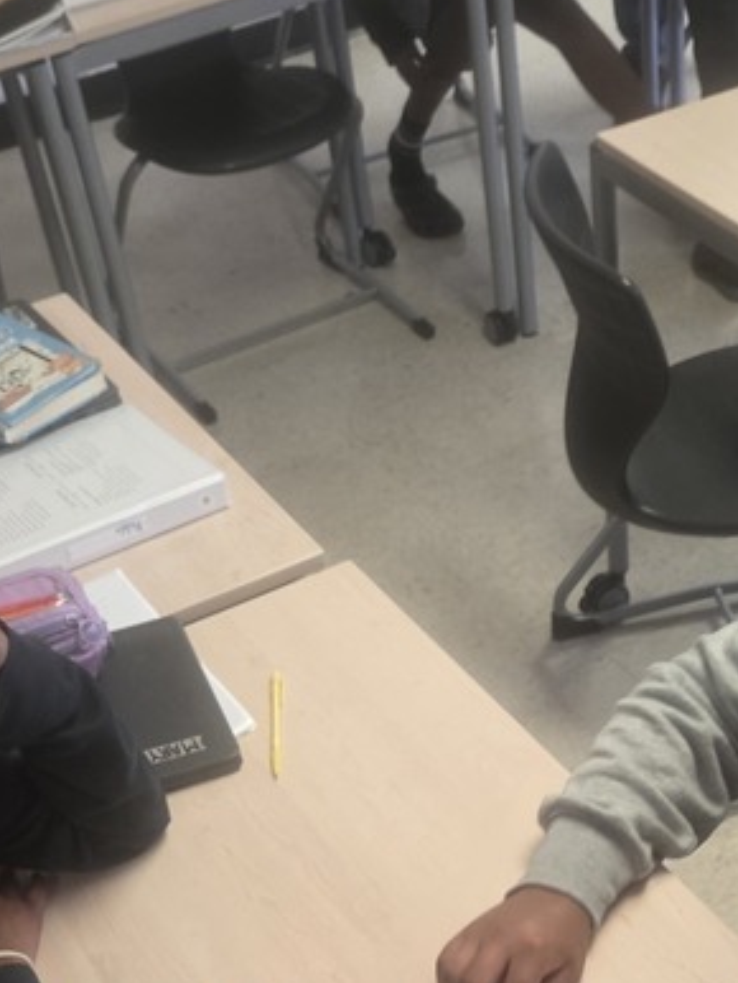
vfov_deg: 29.3
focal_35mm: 61
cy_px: 1019
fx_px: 1732
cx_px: 519
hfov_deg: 23.9
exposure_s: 1/60
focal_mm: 5.4
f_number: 1.8
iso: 320
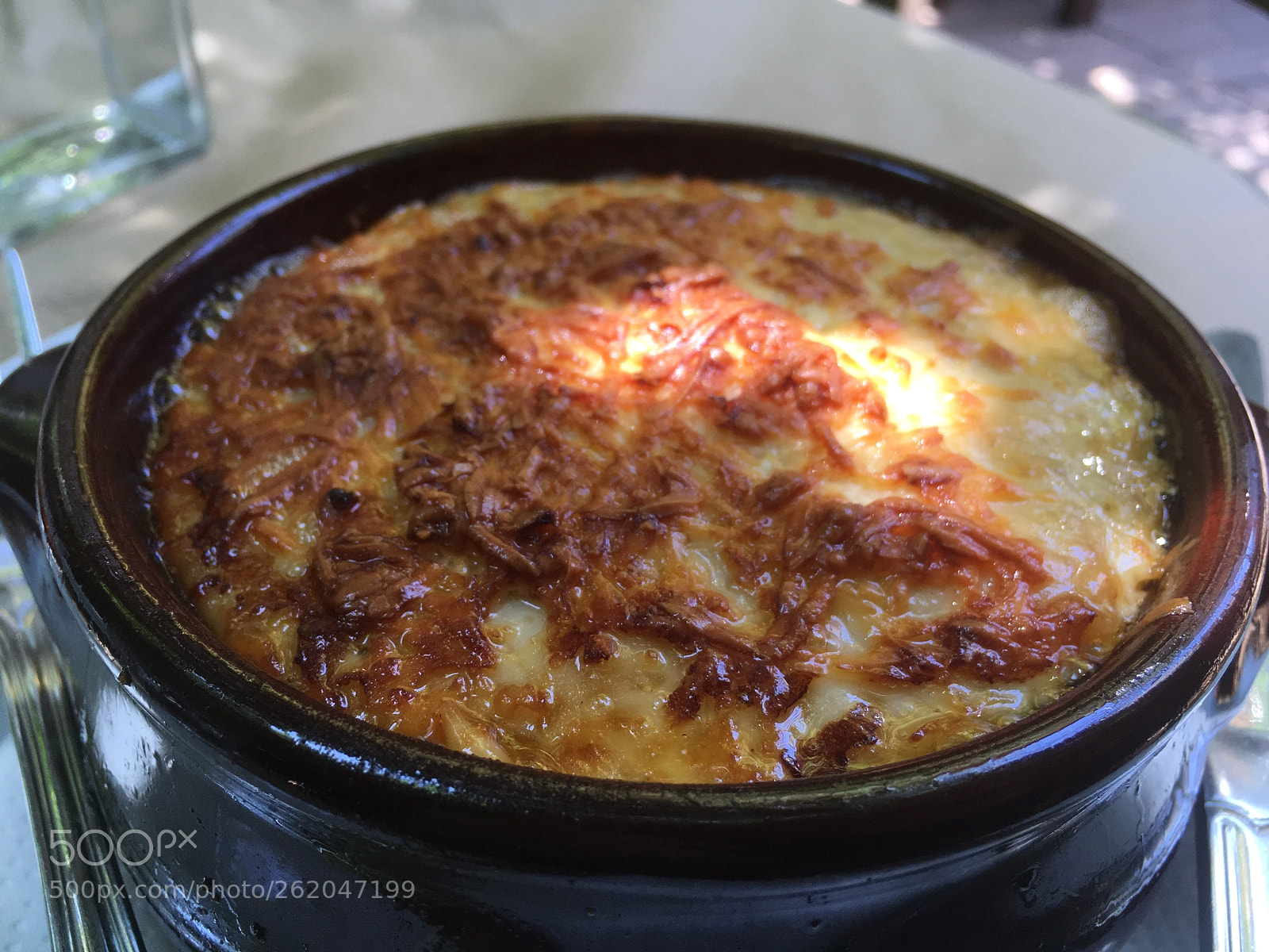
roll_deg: -2.4
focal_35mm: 29
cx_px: 634
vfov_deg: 48.2
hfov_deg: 61.7
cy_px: 476
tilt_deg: -41.0
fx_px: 1063
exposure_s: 1/100
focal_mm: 4.15
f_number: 2.2
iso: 40
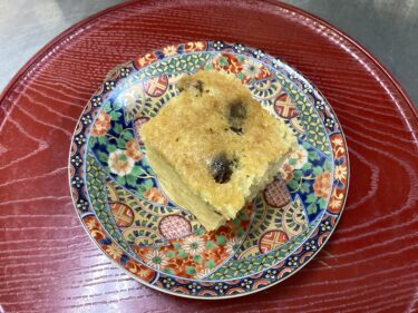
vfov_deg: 45.4
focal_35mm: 31
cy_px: 156
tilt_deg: -67.0
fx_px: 374
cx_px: 209
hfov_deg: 58.4
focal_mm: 3.3
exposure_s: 1/50
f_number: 2.4
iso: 200
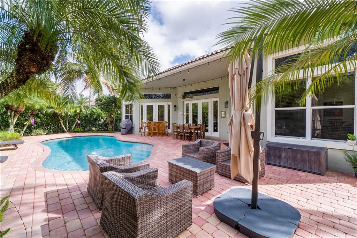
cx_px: 178
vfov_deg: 77.3
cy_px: 119
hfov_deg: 100.4
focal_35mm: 15
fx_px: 149
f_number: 11
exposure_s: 1/60
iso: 100
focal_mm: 10
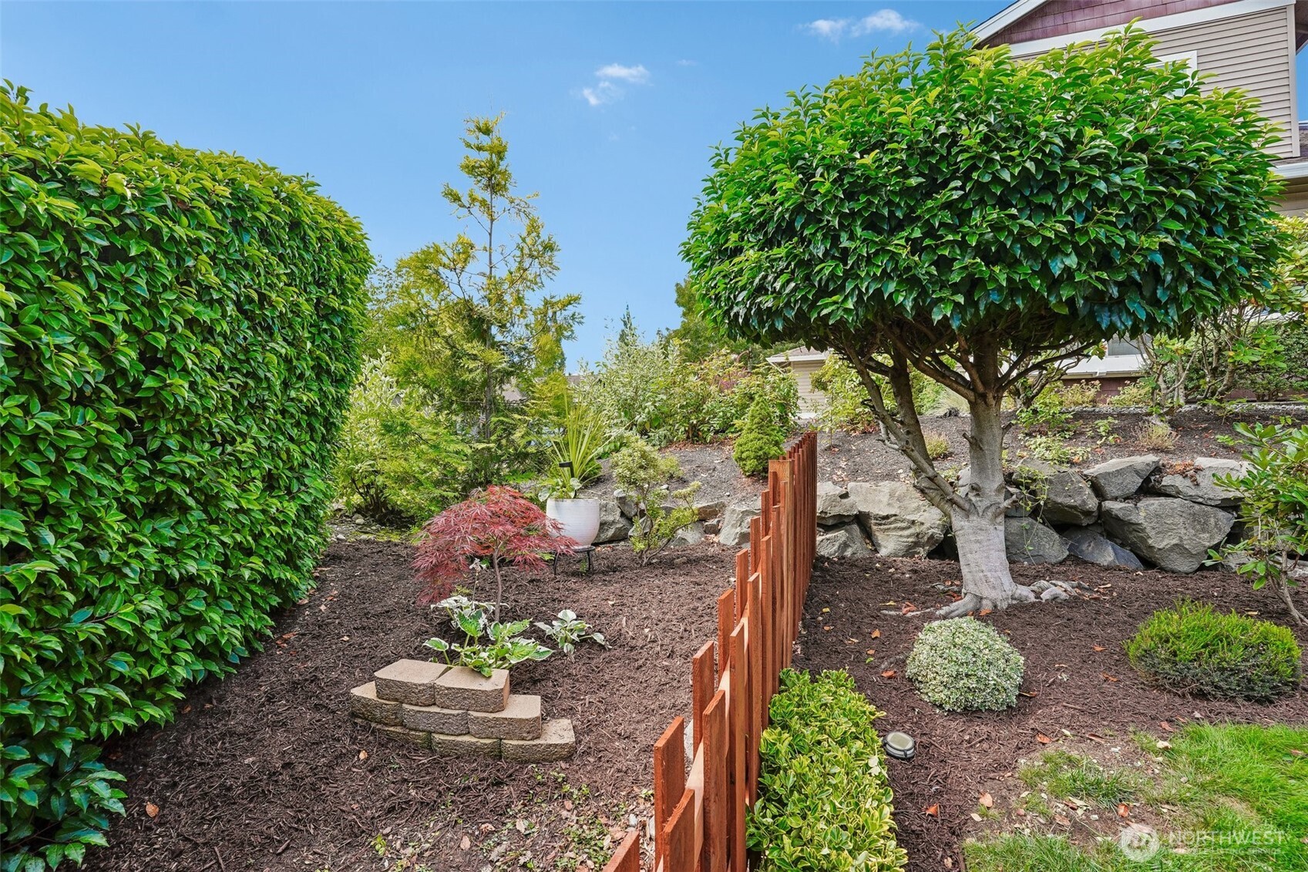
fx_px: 618
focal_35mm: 17
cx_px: 654
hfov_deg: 93.3
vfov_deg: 70.4
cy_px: 436
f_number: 8
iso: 320
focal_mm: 17
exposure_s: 1/125
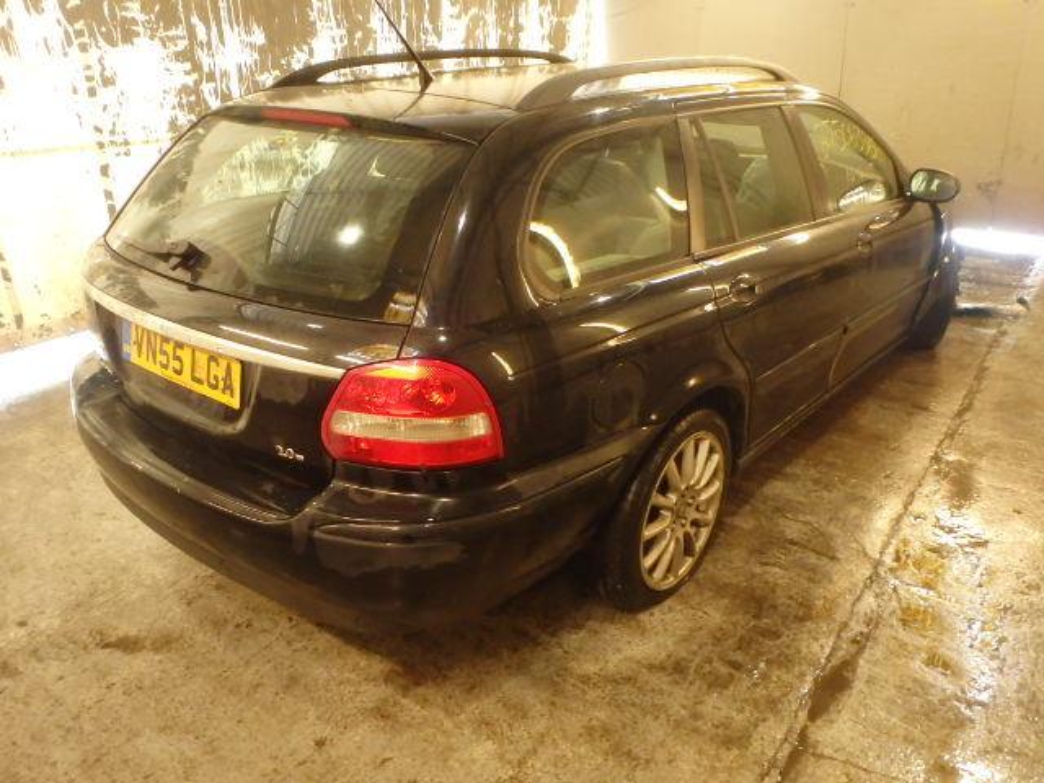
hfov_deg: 63.4
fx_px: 844
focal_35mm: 28
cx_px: 522
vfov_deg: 49.7
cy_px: 392
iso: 800
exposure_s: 1/13
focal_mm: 5
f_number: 3.9
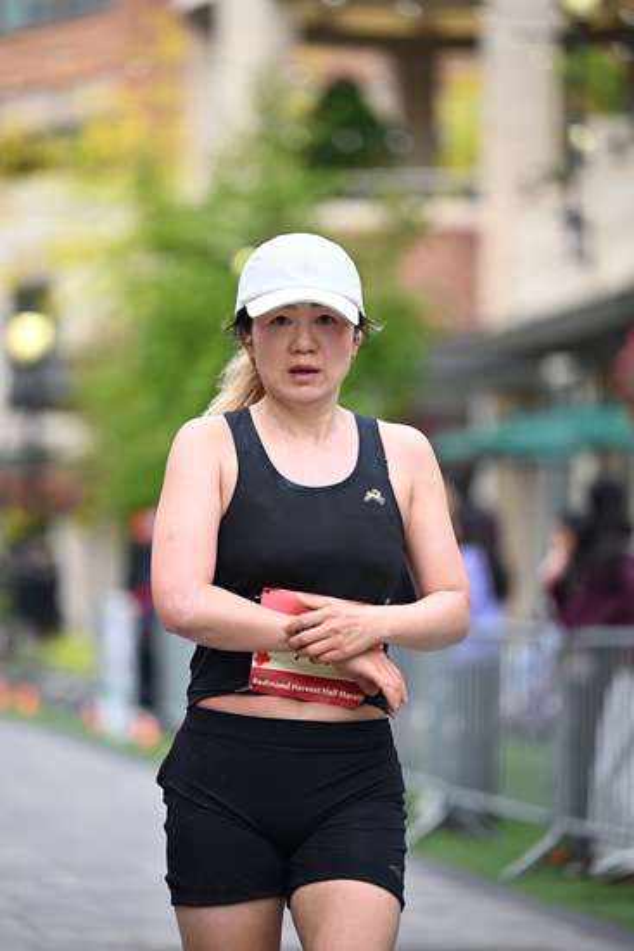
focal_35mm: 160
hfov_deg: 8.6
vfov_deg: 12.8
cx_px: 317
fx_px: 4224
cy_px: 476
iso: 1000
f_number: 2.8
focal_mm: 160
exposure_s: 1/2000
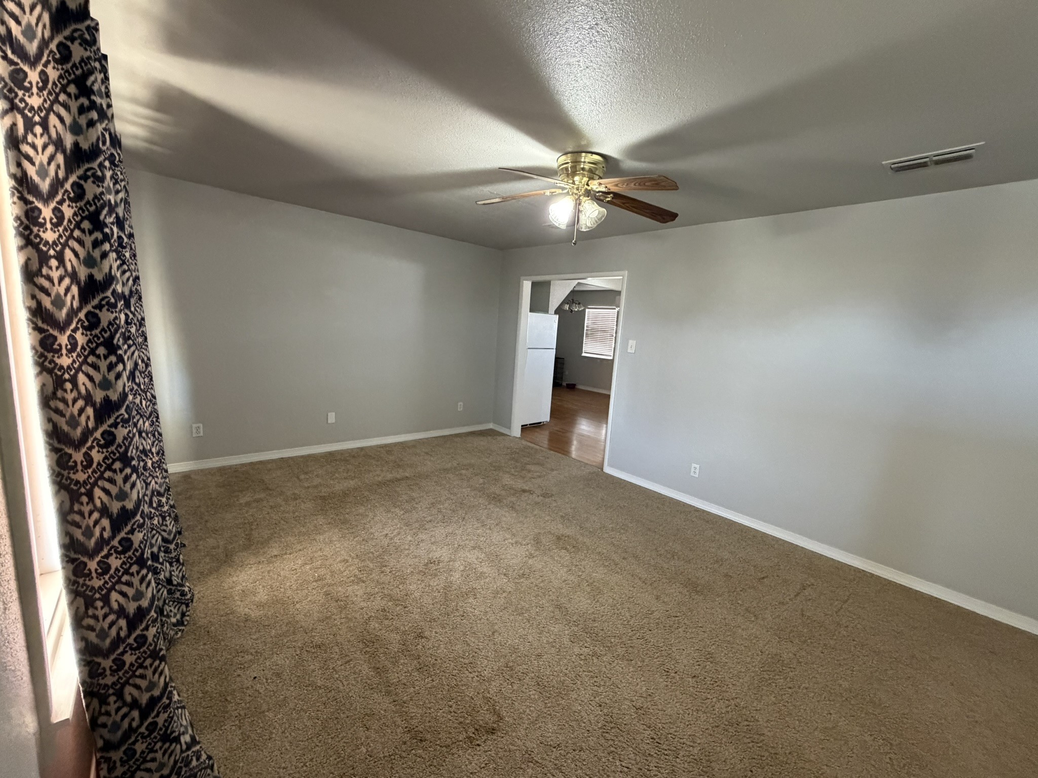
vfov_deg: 85.7
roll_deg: -3.3
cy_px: 389
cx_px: 519
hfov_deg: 102.1
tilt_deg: -9.4
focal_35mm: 14
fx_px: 420
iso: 800
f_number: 2.2
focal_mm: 2.22
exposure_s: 1/60
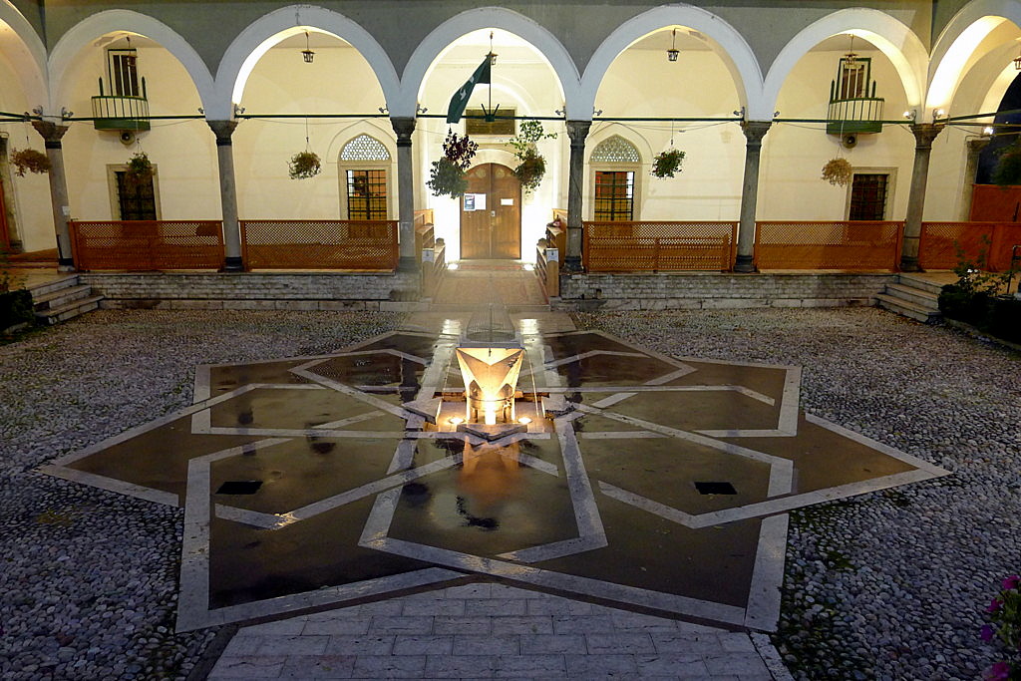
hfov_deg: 73.7
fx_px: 681
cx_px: 510
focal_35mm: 24
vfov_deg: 53.1
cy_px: 340
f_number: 2
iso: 400
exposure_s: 1/10
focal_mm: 5.1
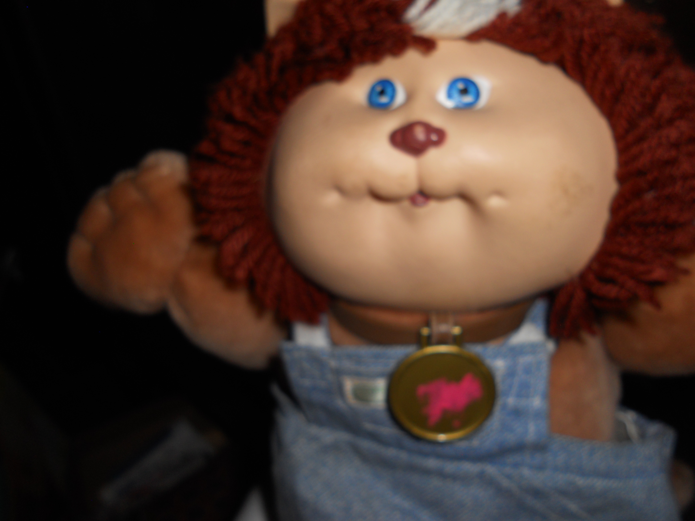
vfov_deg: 44.2
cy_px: 260
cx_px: 348
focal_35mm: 32
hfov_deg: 56.8
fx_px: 642
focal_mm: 5.8
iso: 80
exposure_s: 1/25
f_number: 8.8
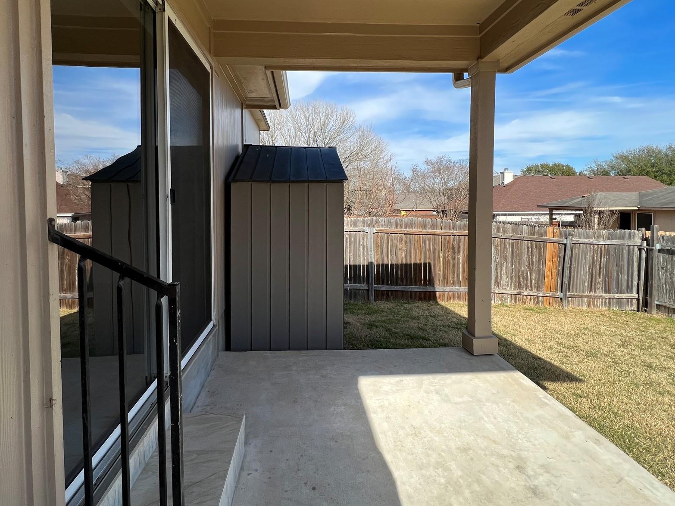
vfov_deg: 74.2
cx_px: 325
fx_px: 332
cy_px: 212
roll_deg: +0.4
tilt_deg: -2.3
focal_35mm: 17
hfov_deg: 91.0
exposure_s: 1/986
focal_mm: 1.57
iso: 32
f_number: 1.8
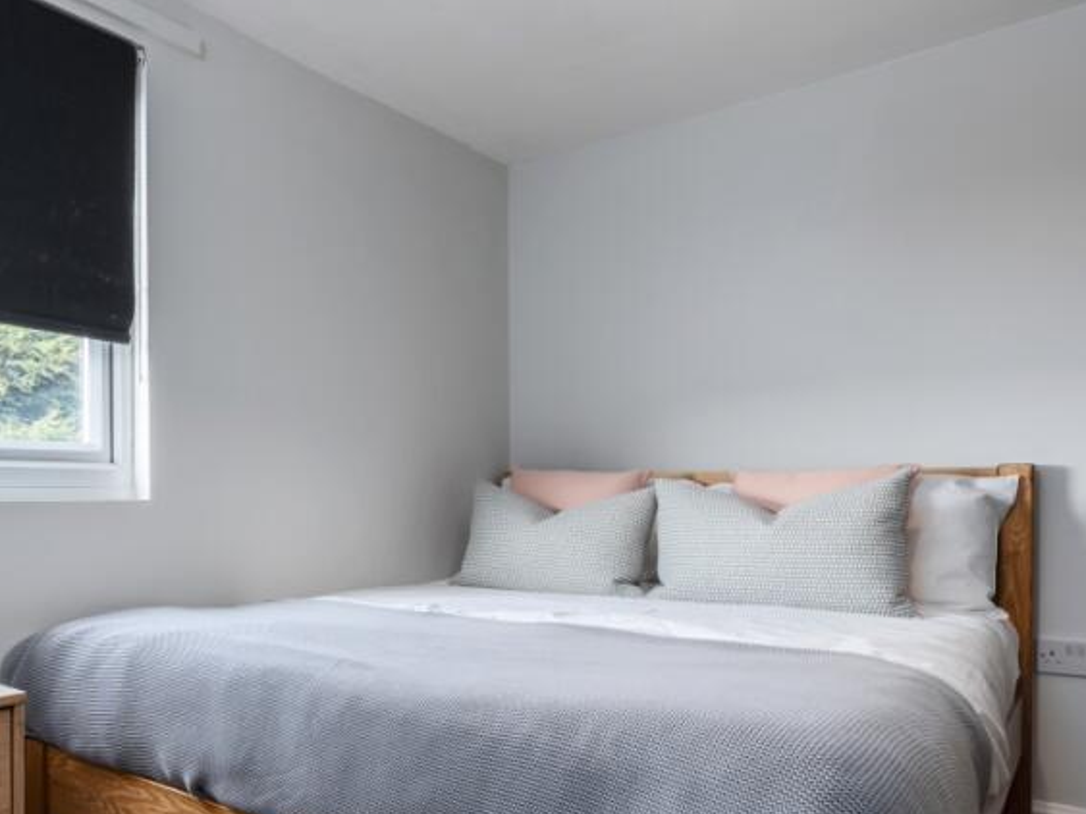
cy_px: 504
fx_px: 878
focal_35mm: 28
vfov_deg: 49.3
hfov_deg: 59.3
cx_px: 245
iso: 320
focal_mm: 16
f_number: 7.1
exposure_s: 1/40
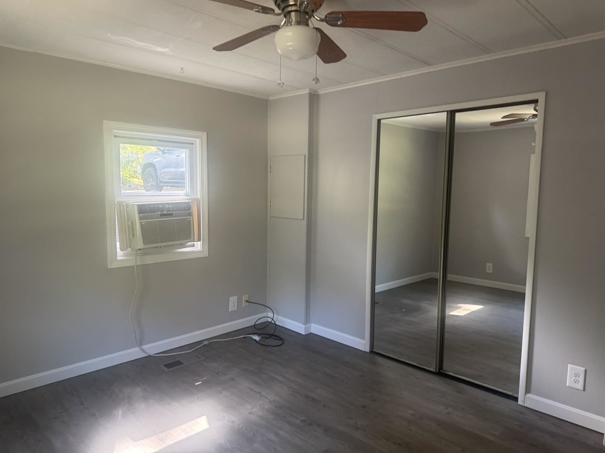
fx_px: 419
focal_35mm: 24
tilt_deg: -4.8
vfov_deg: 56.8
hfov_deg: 71.6
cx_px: 302
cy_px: 226
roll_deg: -0.2
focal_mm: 6.76
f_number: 1.78
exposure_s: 1/60
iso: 320
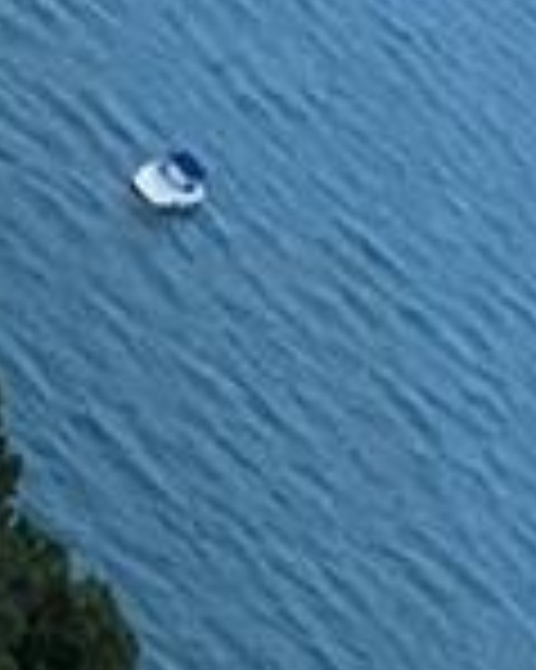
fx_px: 4049
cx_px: -122
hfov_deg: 7.5
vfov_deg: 8.0
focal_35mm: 204
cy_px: 2109
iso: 500
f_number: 1.6
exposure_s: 1/42
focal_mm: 4.2
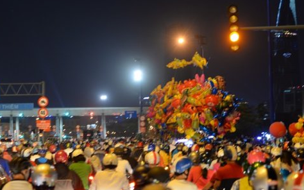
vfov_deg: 14.0
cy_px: 108
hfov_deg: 22.3
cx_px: 155
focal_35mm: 93
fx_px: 770
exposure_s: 1/40
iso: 1250
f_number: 2.8
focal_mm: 65
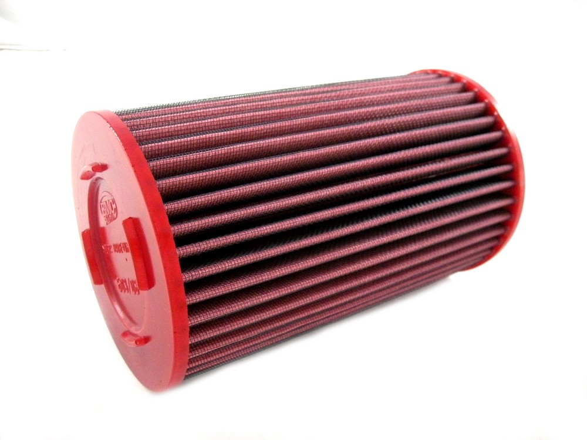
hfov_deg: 52.6
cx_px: 294
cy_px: 220
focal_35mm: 35
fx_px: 594
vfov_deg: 40.7
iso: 400
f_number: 2.8
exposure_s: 1/44.4
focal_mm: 5.7
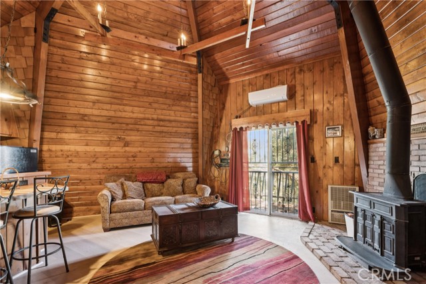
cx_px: 213
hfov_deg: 94.7
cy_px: 142
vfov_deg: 71.7
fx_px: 196
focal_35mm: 17
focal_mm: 16.6
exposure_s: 4
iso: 100
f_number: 13
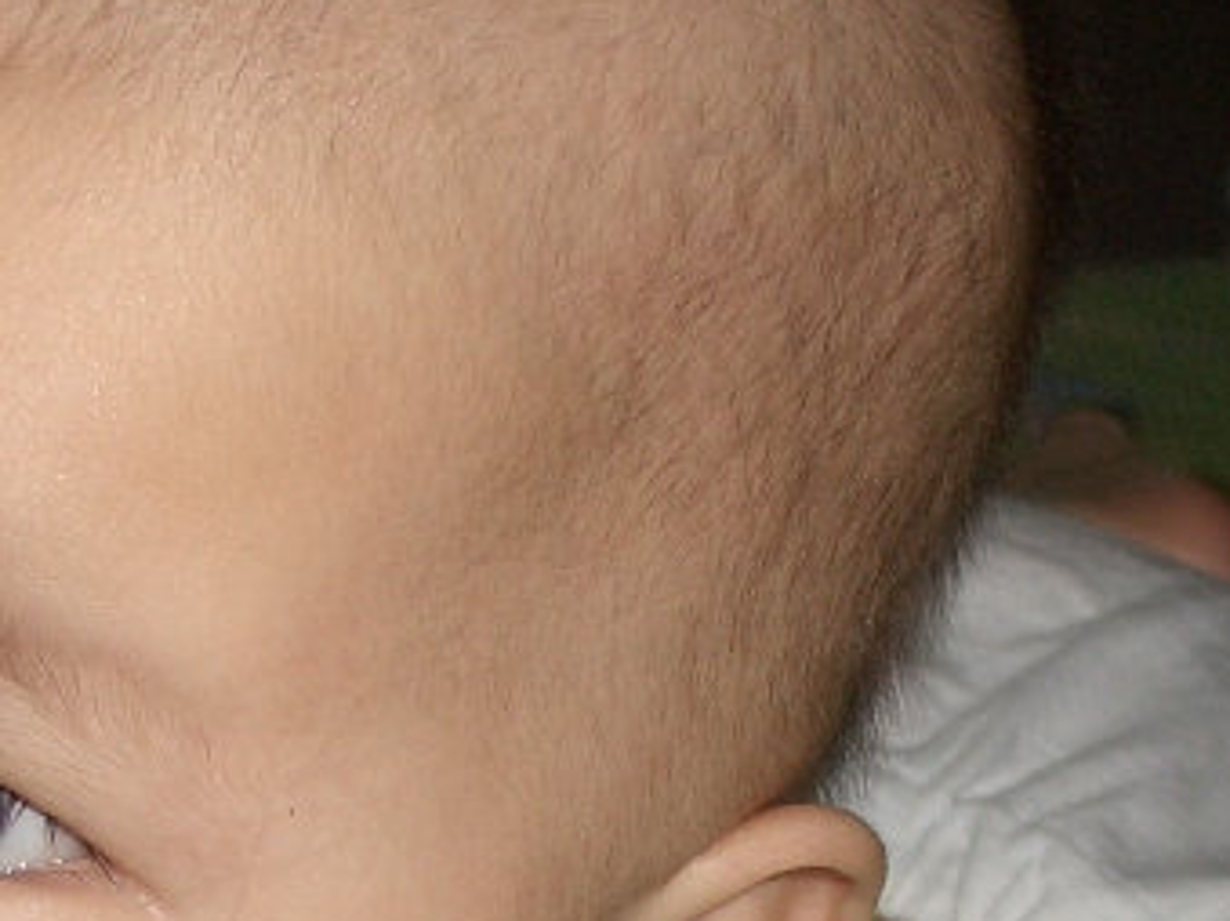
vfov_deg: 10.8
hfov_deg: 14.5
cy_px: 1030
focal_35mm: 136
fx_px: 4831
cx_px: 348
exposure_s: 1/60
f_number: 2.9
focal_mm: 7.8
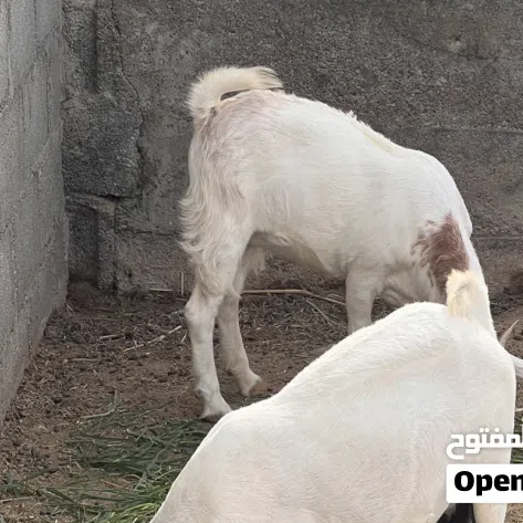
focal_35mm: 92
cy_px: 264
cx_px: 280
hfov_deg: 18.9
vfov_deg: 18.9
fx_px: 1573
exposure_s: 1/227
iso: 32
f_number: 2.8
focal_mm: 9
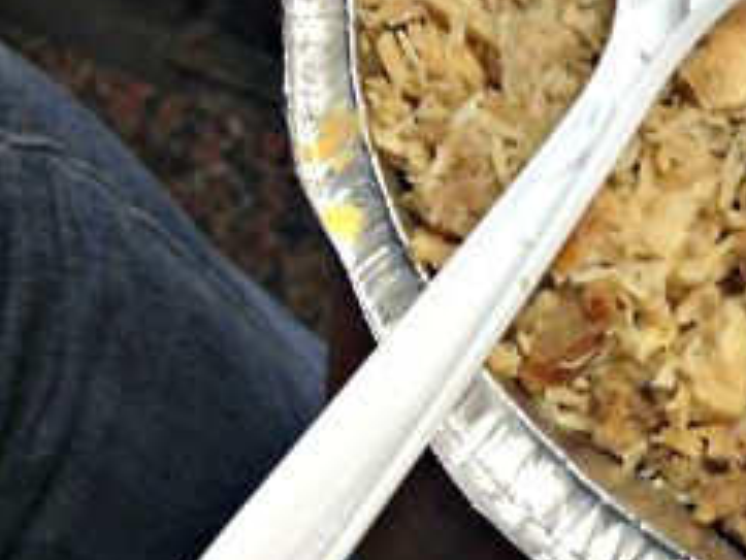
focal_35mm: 116
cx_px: 1210
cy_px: 71
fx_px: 2501
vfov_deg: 12.7
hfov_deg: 15.3
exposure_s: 1/20
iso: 80
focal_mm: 4.28
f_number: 2.4
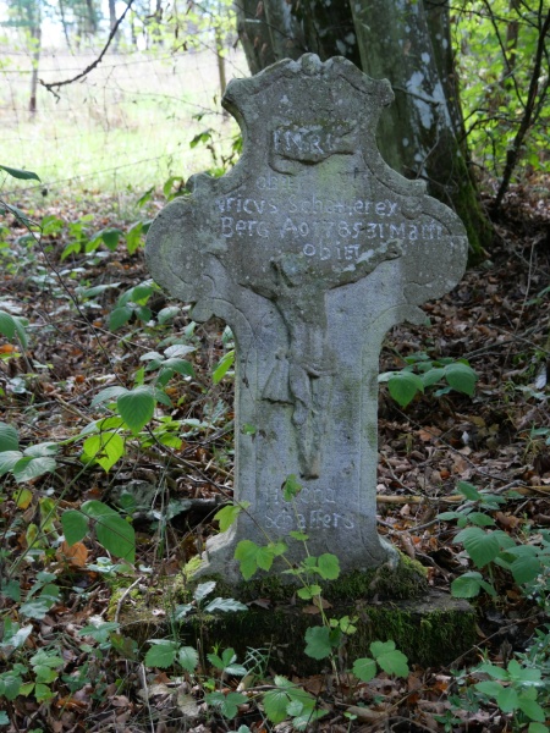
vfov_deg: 34.3
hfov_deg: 26.1
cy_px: 366
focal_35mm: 56
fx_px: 1186
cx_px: 275
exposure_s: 1/60
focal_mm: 28
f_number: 4.3
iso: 400
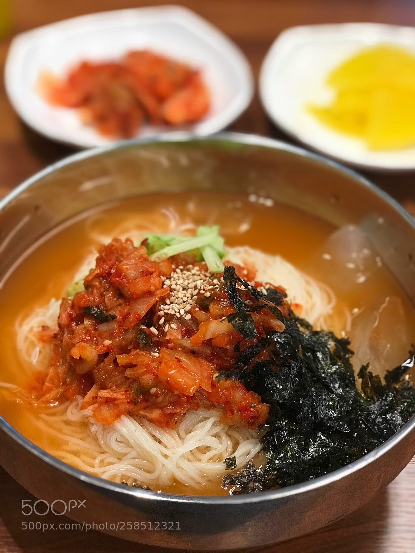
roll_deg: -1.9
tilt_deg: -44.0
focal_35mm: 57
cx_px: 208
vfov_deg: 33.8
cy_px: 276
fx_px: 911
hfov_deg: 25.7
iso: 80
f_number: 2.8
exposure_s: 1/60
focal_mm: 6.6
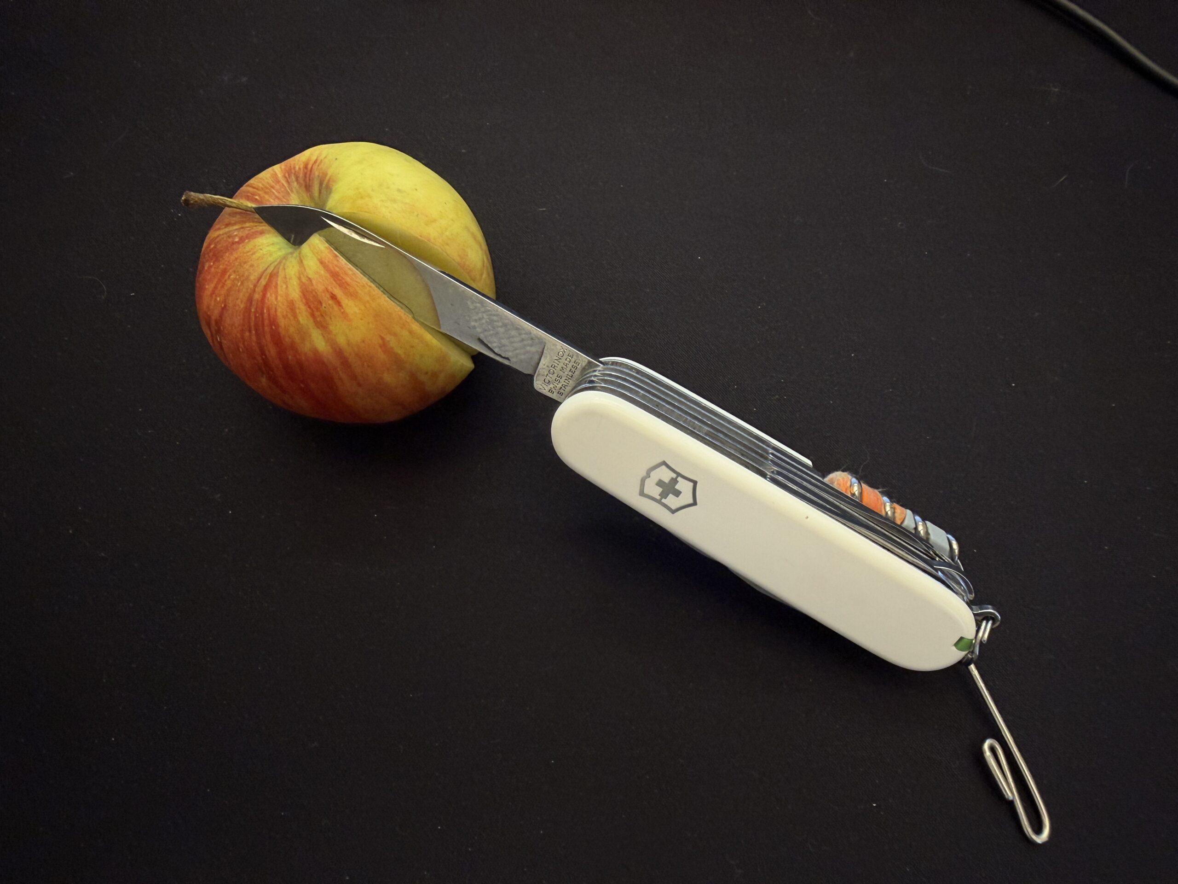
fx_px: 817
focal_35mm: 24
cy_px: 442
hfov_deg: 71.6
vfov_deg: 56.8
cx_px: 589
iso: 200
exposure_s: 1/50
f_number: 2.2
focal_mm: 2.22
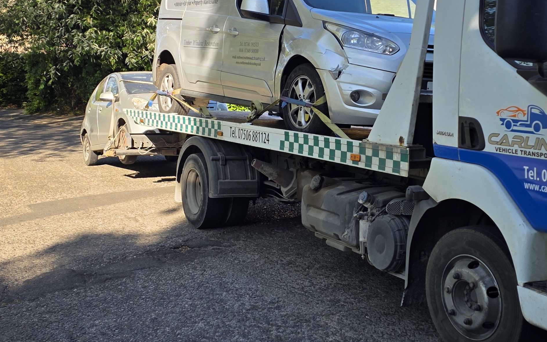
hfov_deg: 38.7
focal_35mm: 52
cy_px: 118
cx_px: 326
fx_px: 775
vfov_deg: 24.8
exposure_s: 1/2476
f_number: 1.7
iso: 80
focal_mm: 6.3
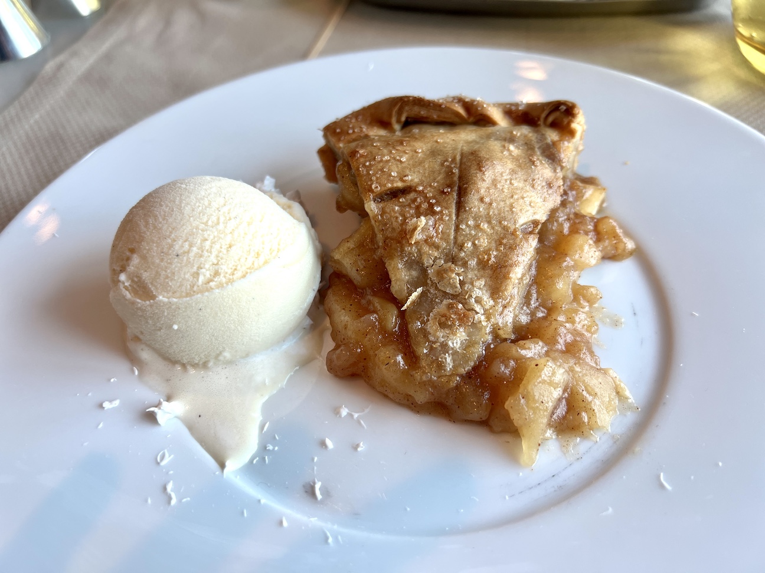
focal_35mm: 26
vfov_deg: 53.1
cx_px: 382
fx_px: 575
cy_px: 286
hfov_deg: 67.3
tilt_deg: -47.0
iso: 50
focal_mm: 5.7
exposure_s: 1/109
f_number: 1.5
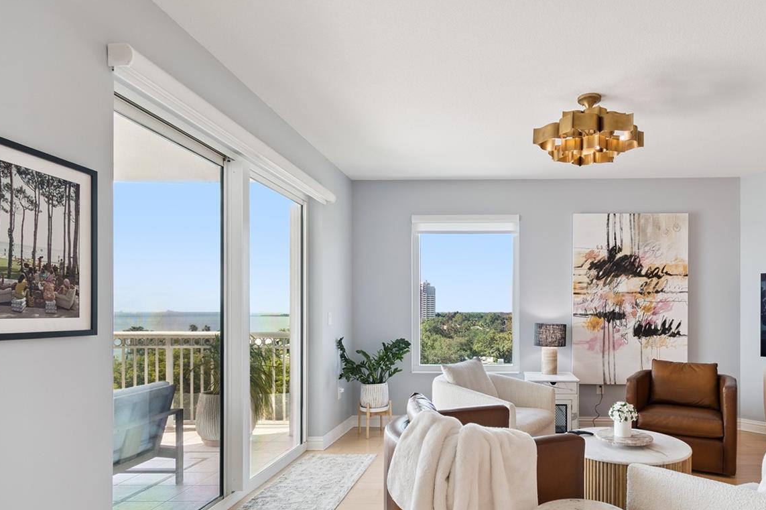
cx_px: 484
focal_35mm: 21
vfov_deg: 58.9
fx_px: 447
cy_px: 310
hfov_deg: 79.6
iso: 100
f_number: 7.1
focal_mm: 10
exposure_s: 1/30
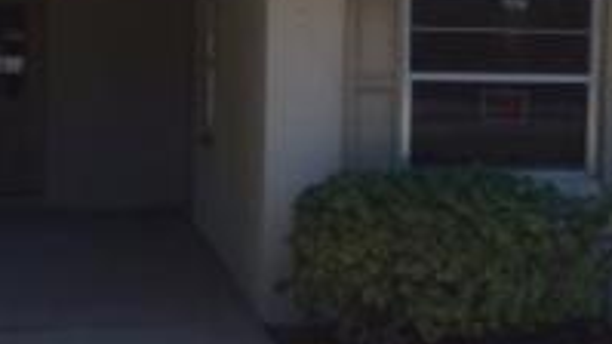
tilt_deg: -4.4
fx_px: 1493
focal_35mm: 92
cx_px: 492
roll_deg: -1.6
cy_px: 132
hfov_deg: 22.8
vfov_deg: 13.1
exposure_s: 1/1414
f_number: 2.2
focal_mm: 4.15
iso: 32
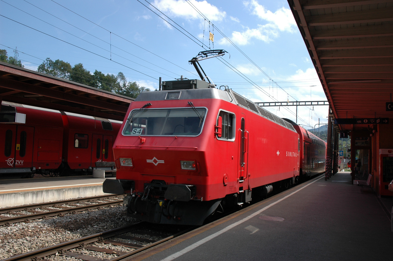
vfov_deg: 39.9
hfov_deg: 57.3
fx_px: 360
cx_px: 196
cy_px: 130
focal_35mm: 33
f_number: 9
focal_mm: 22
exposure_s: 1/320
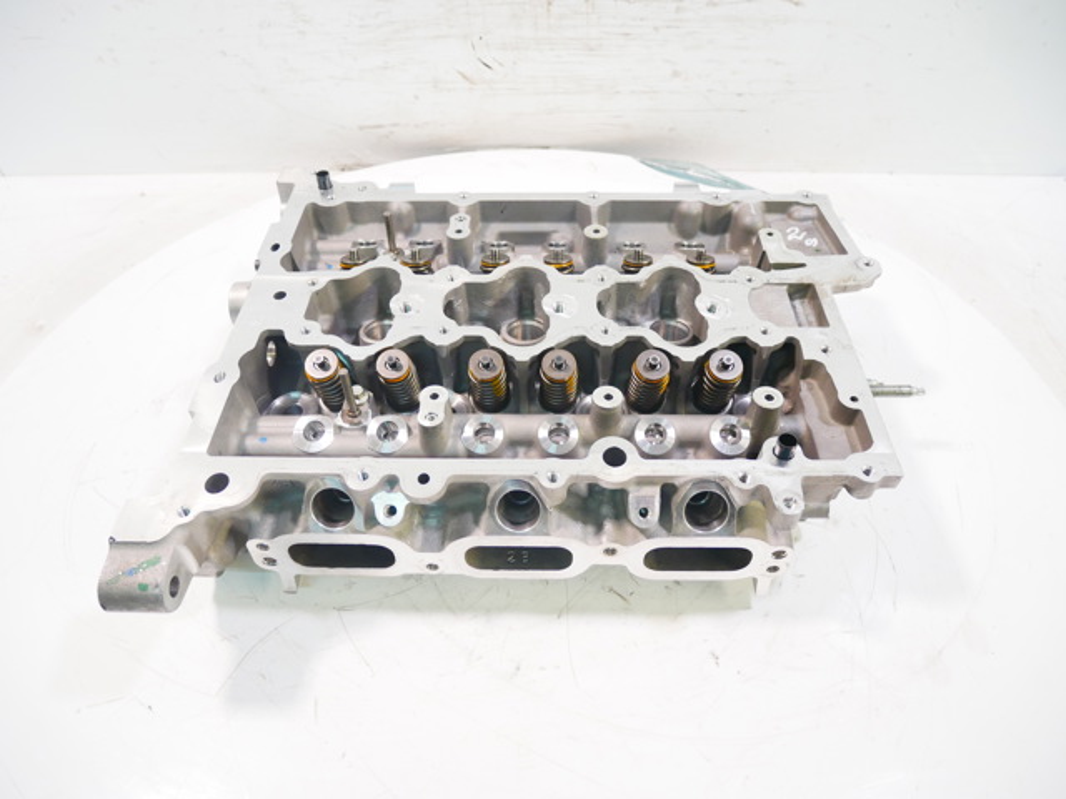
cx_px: 533
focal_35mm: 24
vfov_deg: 56.8
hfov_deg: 71.6
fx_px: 739
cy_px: 400
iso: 800
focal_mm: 12
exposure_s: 1/60
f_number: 3.5
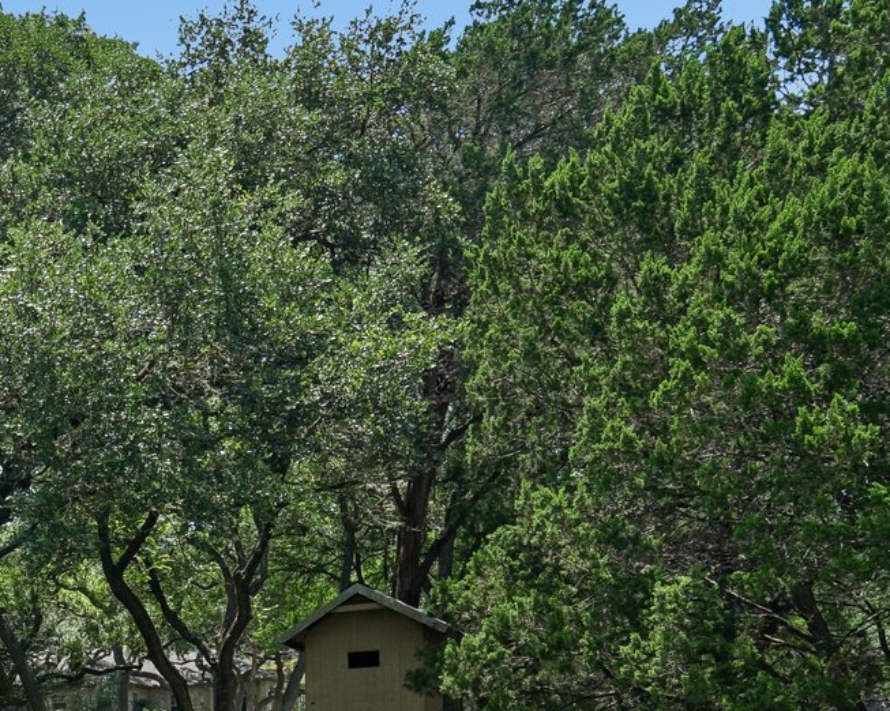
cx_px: -436
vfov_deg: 26.2
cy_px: 795
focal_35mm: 53
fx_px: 1396
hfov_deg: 26.2
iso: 200
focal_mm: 18
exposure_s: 1/250
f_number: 8
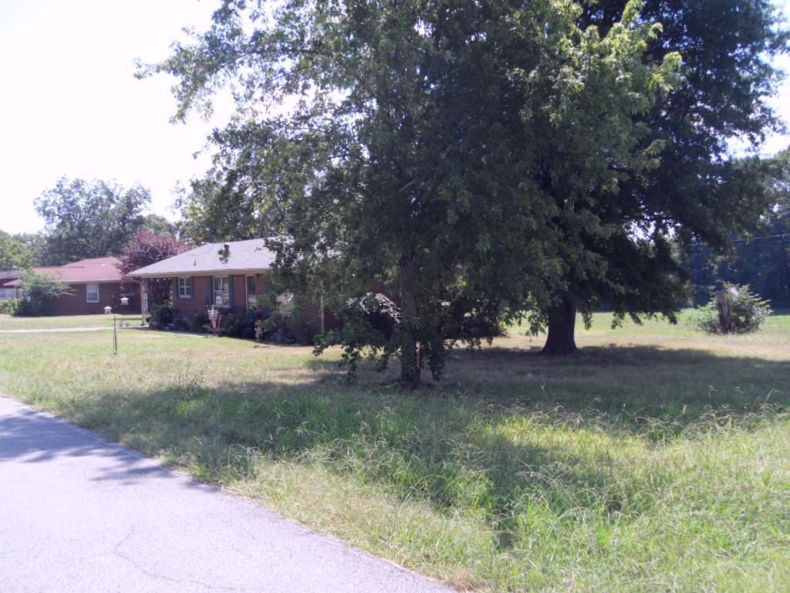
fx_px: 799
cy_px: 296
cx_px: 395
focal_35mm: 35
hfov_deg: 52.6
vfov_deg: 40.7
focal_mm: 6.3
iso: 80
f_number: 3.5
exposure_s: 1/350
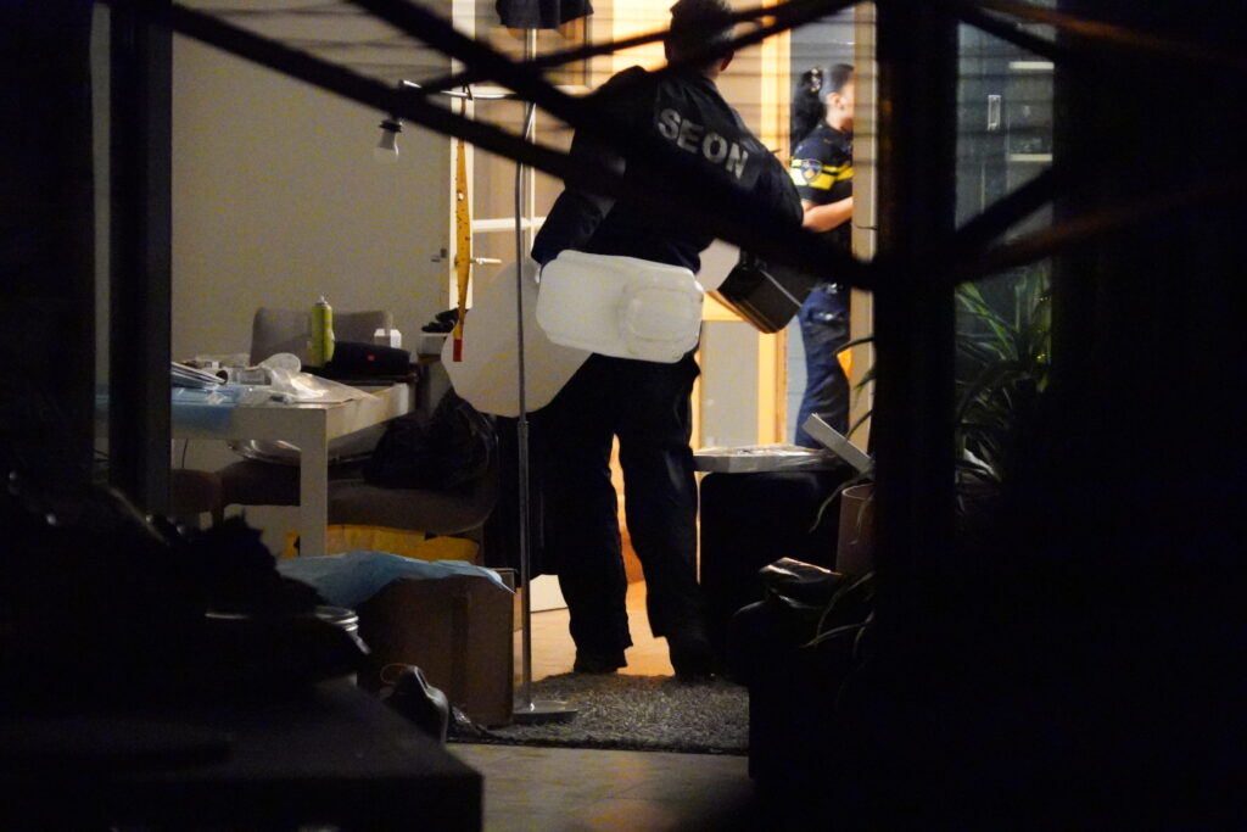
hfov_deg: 11.9
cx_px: 624
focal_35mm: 172
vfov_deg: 8.0
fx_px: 5958
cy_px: 416
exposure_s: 1/40
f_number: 6.3
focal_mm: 172
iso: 64000
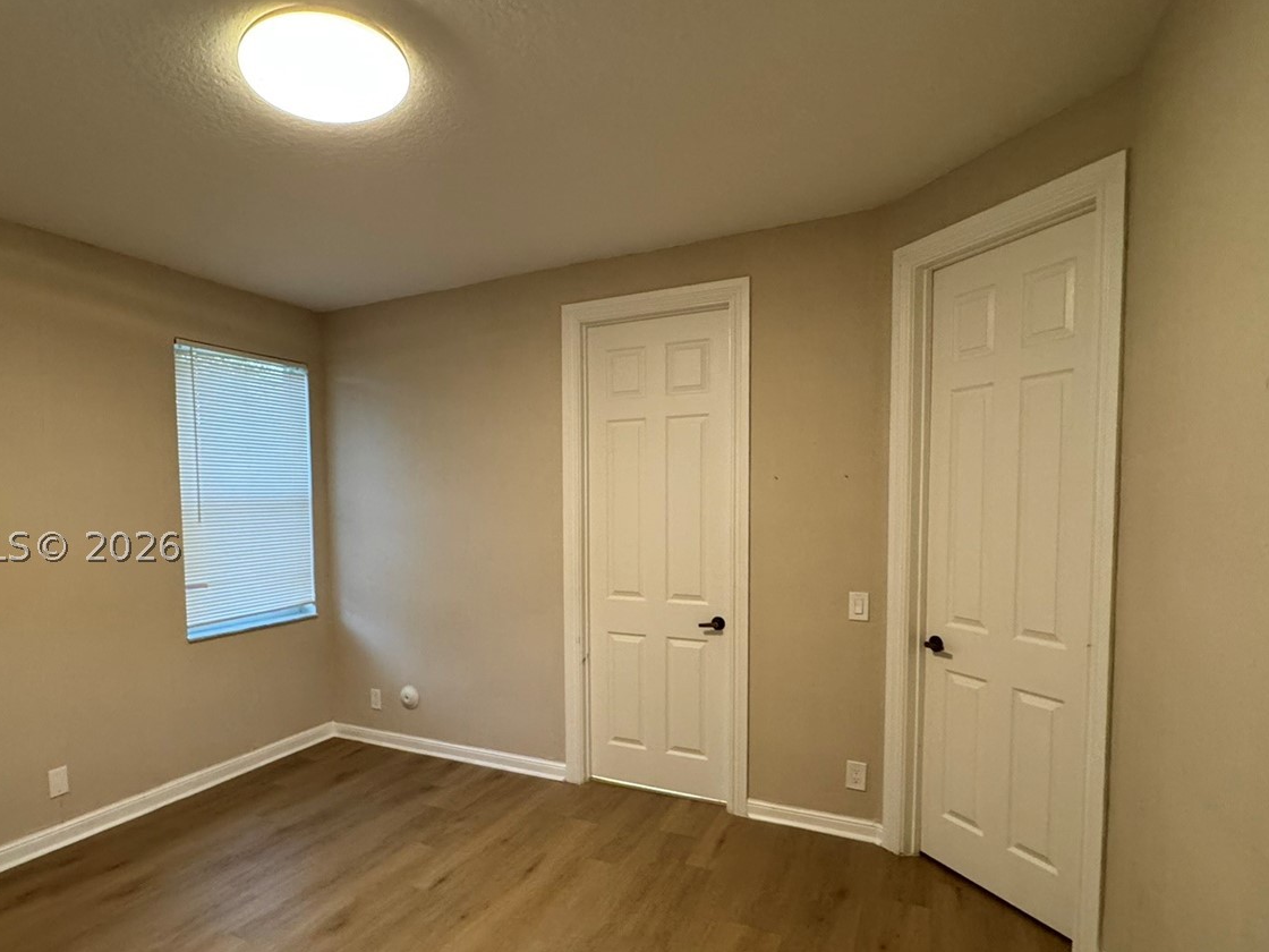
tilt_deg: -4.1
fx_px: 733
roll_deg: +0.5
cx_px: 528
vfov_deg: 65.6
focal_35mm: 20
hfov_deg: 81.1
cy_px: 546
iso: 320
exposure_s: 1/60
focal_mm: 2.22
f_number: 2.2
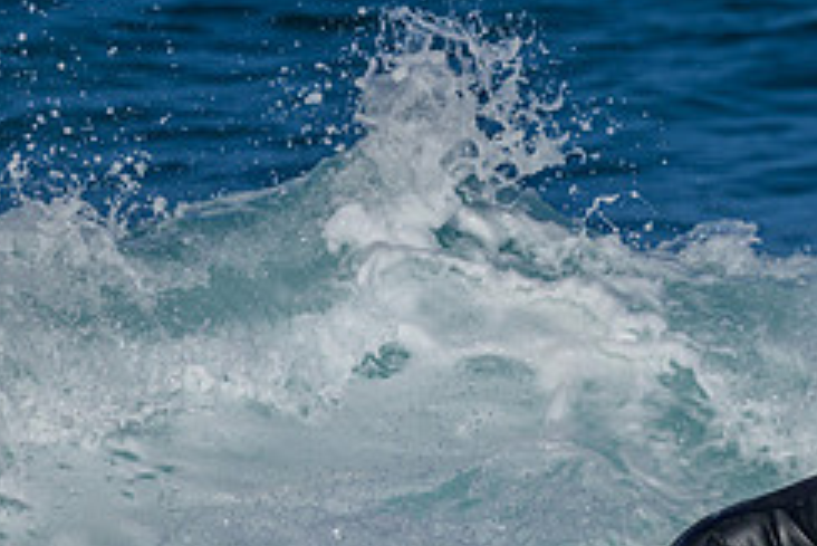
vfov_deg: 0.7
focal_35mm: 2079
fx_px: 47208
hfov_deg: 1.0
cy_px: 672
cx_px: 722
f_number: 8
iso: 180
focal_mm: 800
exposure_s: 1/2000
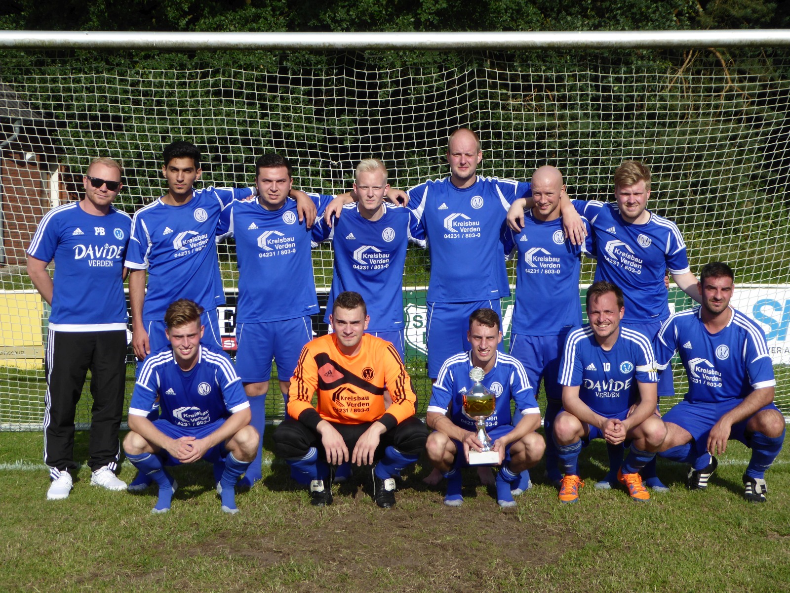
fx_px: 1369
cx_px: 395
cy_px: 296
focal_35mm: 60
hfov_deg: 32.2
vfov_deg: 24.4
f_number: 4.2
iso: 100
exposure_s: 1/1000
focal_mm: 10.3
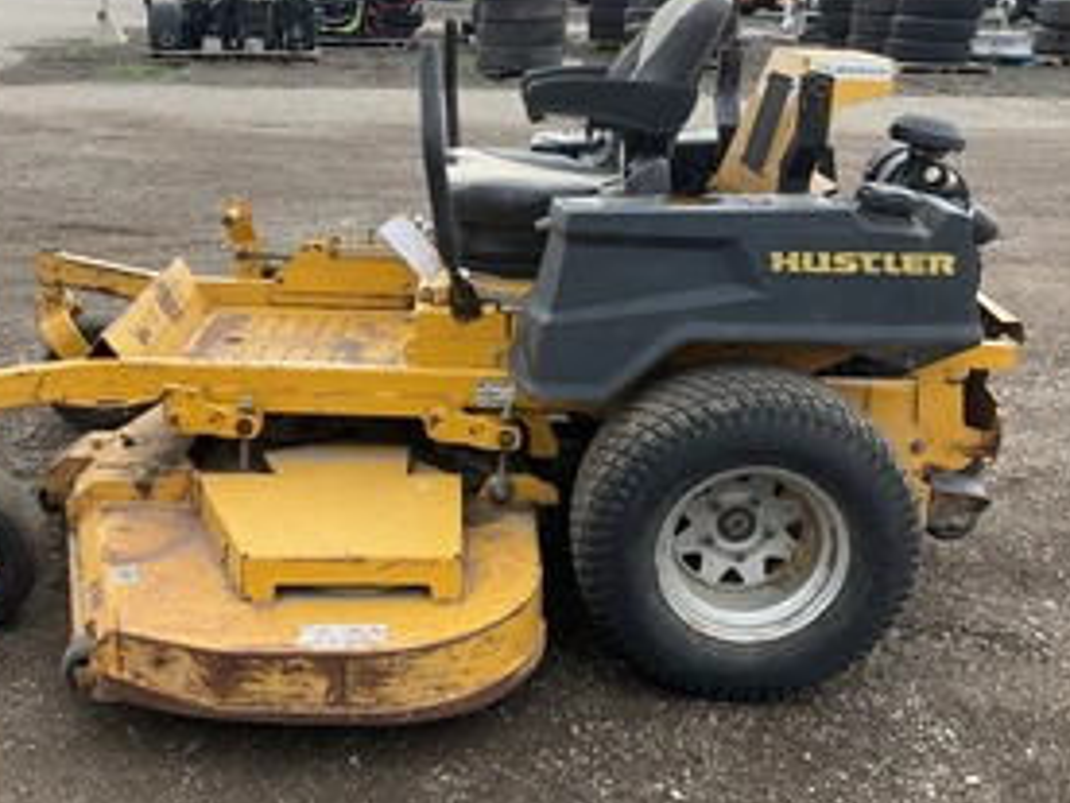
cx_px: 469
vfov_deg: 34.3
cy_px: 400
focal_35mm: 42
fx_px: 1298
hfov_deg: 44.7
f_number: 1.8
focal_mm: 3
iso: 25
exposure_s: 1/289
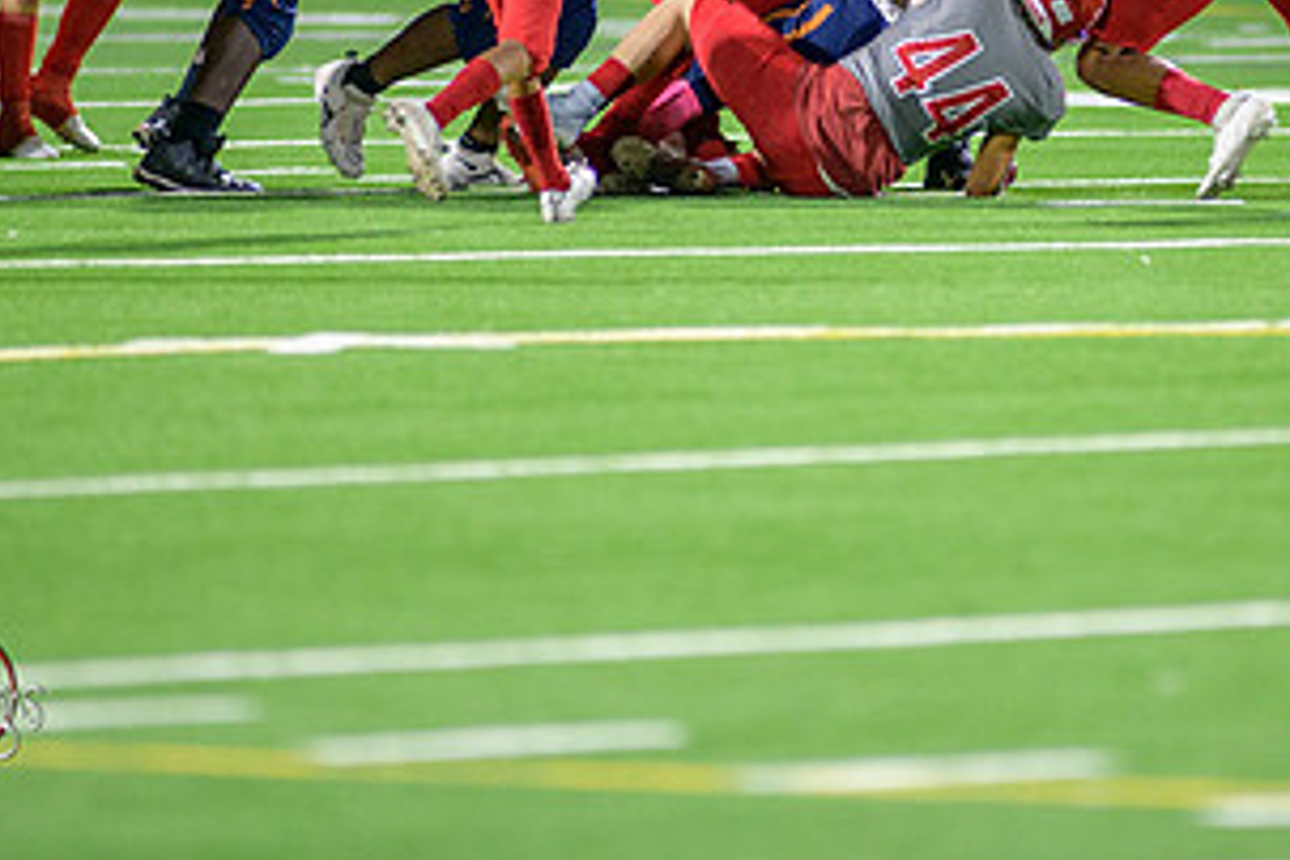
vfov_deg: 2.4
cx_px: 856
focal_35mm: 574
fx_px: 20567
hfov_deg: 3.6
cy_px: 75
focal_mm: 300
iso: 2000
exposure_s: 1/500
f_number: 2.8
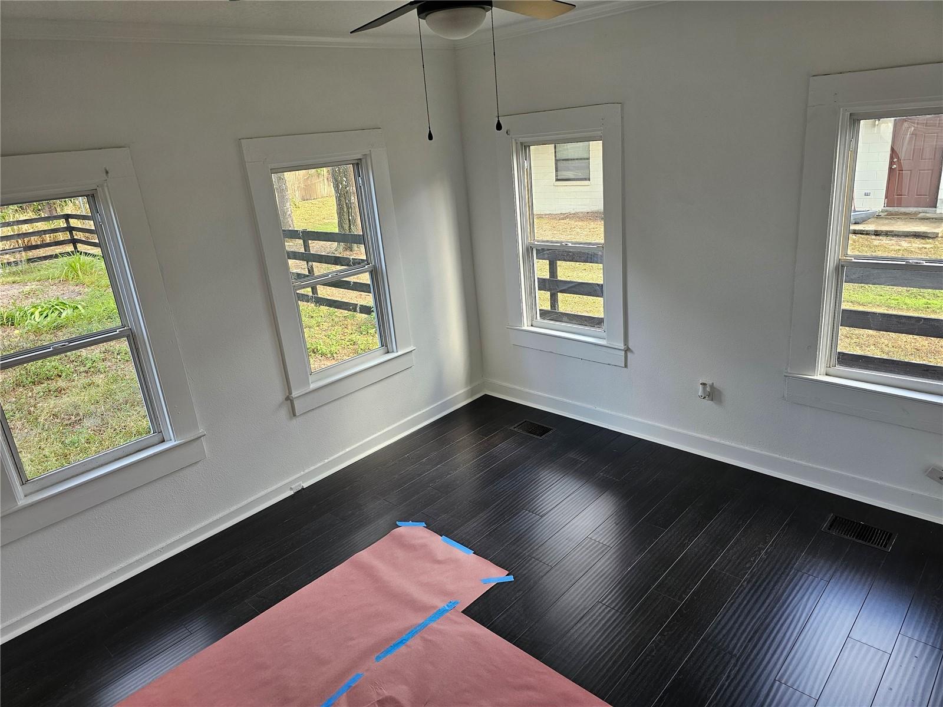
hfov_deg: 73.9
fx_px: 627
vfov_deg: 58.9
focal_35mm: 23
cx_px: 472
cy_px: 354
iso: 100
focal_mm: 6.3
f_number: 1.7
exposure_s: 1/120
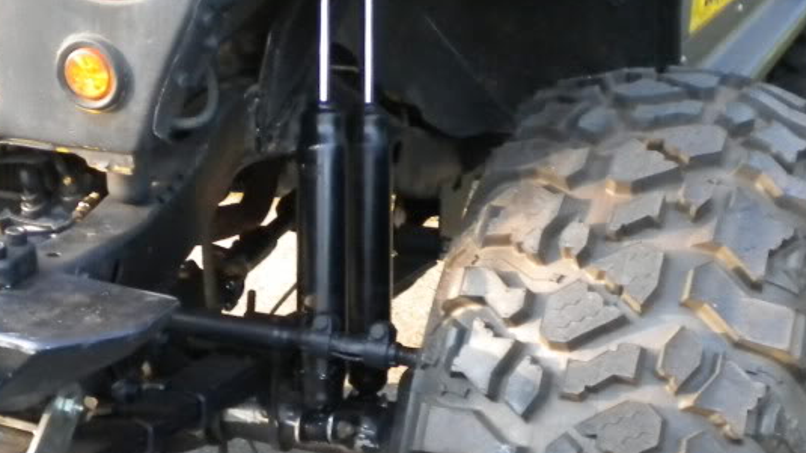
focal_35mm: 73
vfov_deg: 16.5
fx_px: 1560
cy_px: 319
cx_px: 292
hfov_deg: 28.8
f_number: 3.1
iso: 400
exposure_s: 1/220
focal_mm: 6.3
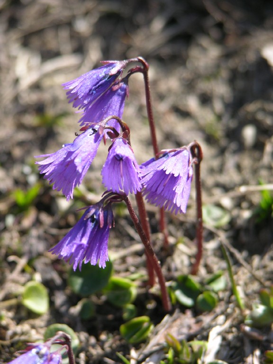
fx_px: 2944
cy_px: 182
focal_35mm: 280
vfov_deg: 7.1
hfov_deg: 5.3
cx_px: 136
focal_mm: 71.2
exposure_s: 1/192
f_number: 4.2
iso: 50
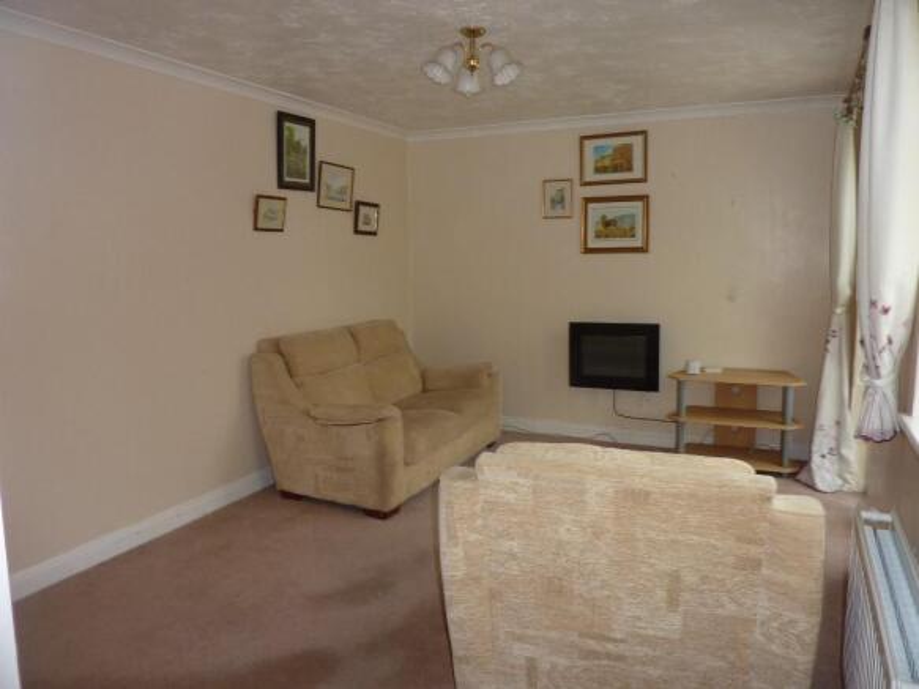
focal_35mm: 25
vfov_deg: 54.9
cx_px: 460
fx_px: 664
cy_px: 344
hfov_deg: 69.4
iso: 125
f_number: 3.3
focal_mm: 4.1
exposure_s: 1/30
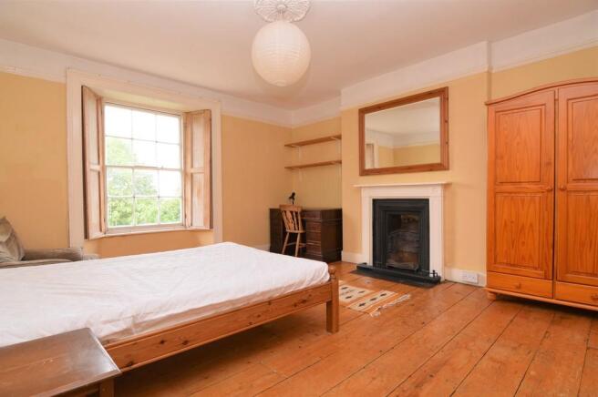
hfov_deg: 95.0
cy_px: 198
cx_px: 299
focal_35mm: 16
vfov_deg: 71.9
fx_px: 274
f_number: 4.5
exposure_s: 1/80
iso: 400
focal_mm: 11
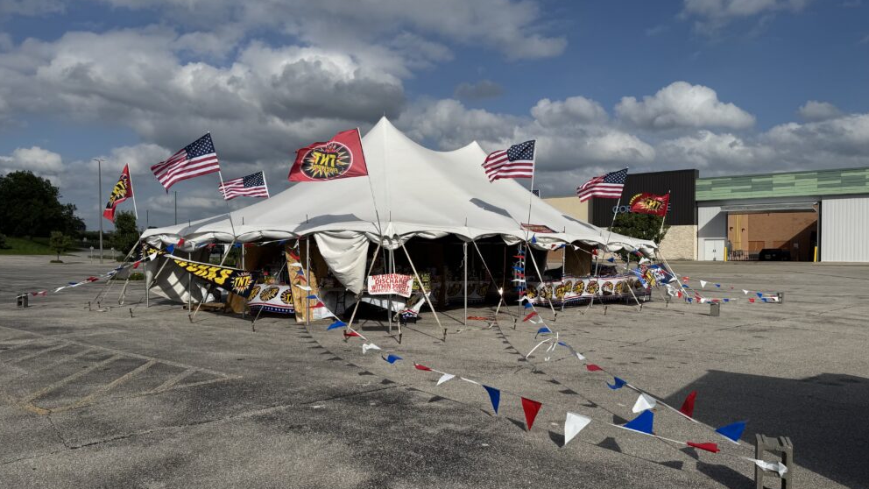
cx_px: 440
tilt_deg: -1.3
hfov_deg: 69.9
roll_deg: -0.8
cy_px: 261
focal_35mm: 27
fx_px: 622
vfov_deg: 42.9
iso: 80
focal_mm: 6.76
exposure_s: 1/10417
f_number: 1.78
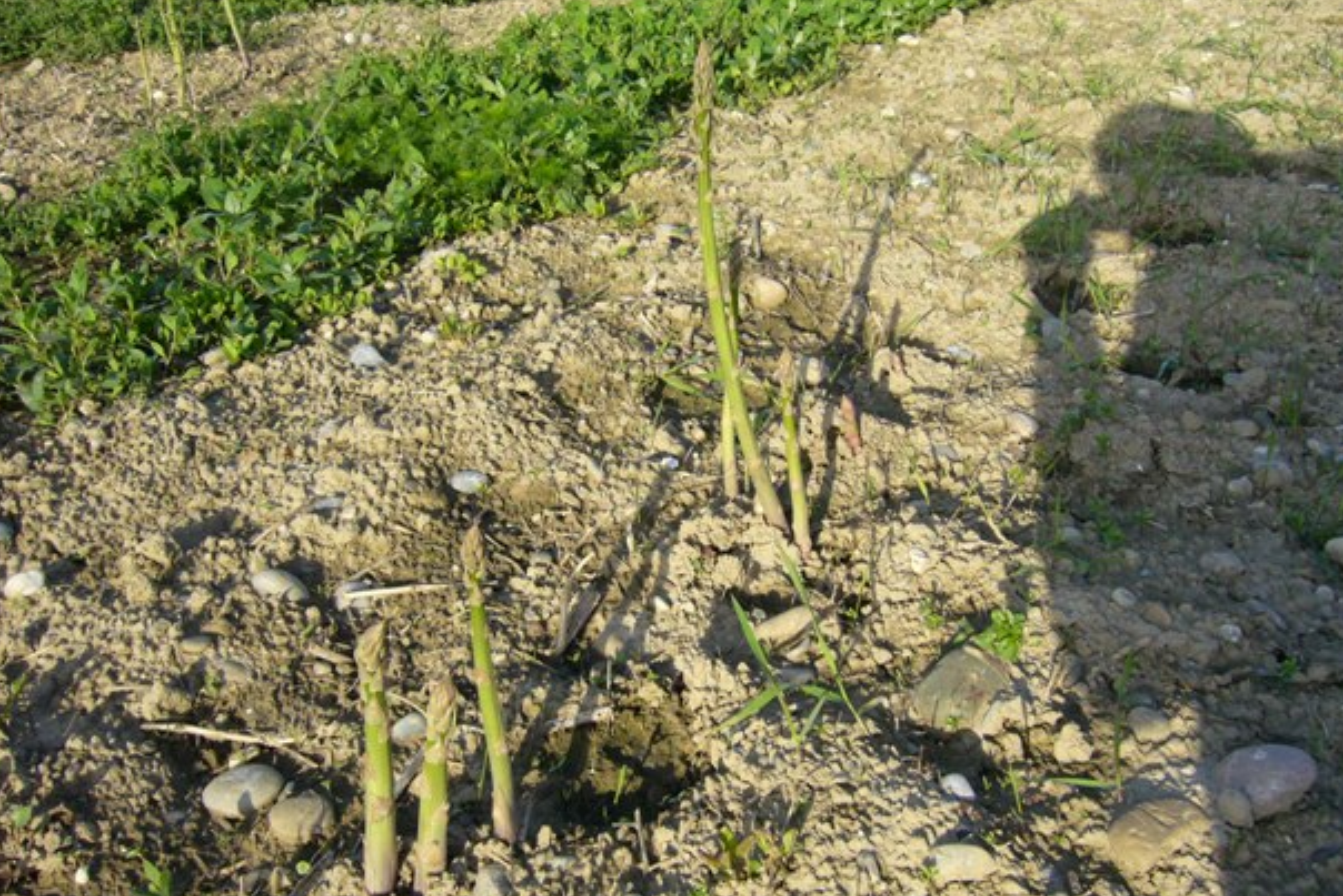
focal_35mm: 37
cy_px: 484
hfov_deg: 51.9
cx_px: 669
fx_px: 1381
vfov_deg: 35.9
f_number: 5.6
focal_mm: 5.8
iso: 100
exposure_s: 1/250
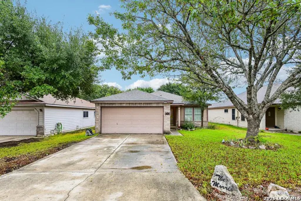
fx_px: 159
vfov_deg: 64.6
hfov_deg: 86.9
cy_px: 100
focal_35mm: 19
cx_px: 150
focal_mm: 19
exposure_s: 1/20
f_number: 8
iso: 720
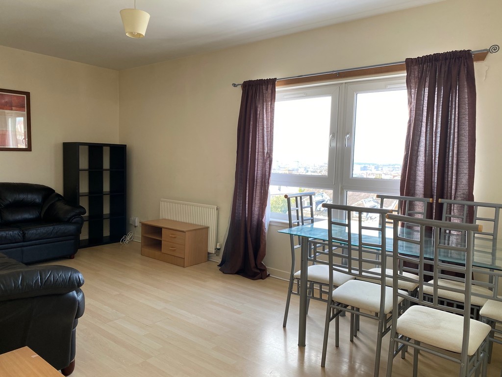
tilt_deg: -4.2
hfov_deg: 67.3
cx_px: 251
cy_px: 188
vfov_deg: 53.1
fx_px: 377
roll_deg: -1.8
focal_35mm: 26
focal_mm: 4.25
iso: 80
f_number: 1.8
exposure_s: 1/122
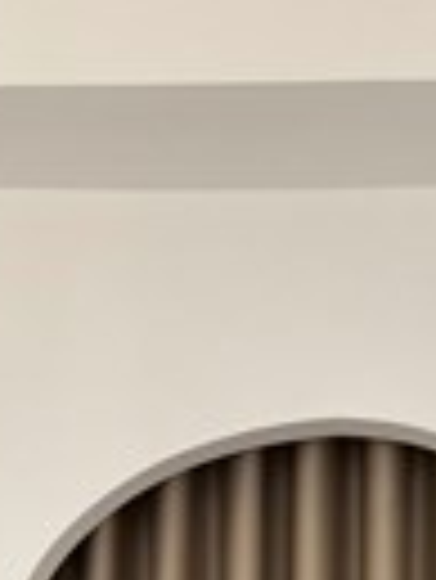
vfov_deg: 16.1
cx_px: 256
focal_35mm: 99
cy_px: 1104
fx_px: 1660
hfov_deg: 15.0
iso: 200
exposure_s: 1/342
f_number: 1.78
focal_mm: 6.76
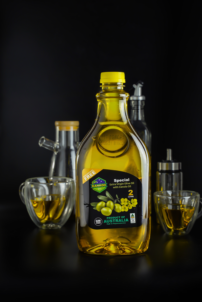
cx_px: 101
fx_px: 497
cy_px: 151
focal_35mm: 59
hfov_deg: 23.0
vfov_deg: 33.9
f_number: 9
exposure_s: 1/40
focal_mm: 59
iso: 200
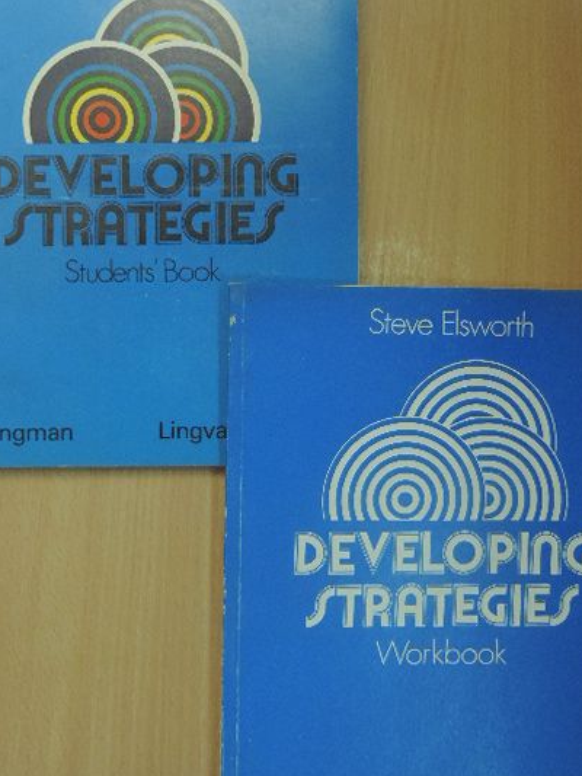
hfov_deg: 30.3
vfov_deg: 39.6
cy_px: 371
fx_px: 1076
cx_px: 276
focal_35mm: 48
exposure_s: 1/100
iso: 560
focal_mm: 7.1
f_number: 3.3
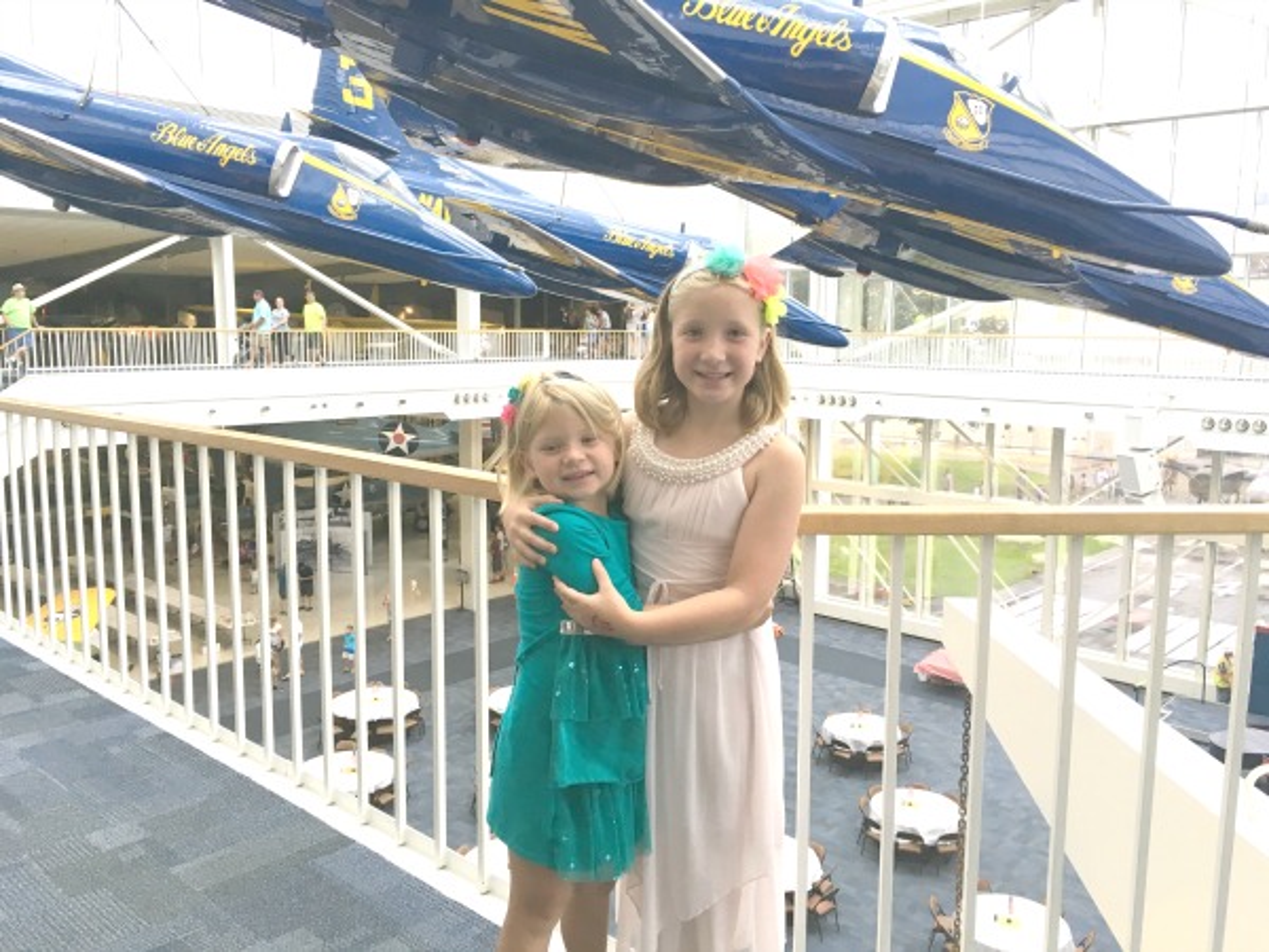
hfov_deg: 61.7
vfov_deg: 48.2
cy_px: 476
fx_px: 1063
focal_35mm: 29
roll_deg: +0.5
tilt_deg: -9.2
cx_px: 634
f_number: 2.2
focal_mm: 4.15
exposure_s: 1/30
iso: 25
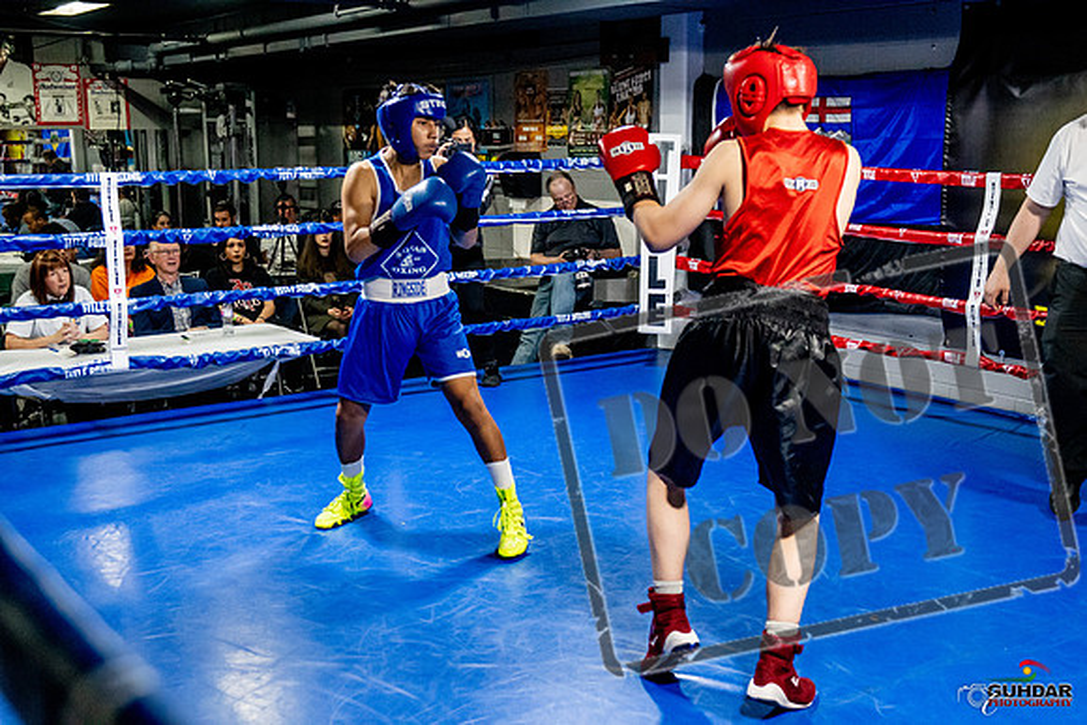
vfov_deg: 31.9
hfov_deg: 46.4
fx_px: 1268
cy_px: 362
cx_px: 544
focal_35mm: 42
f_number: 2.8
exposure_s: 1/800
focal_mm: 28
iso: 5000
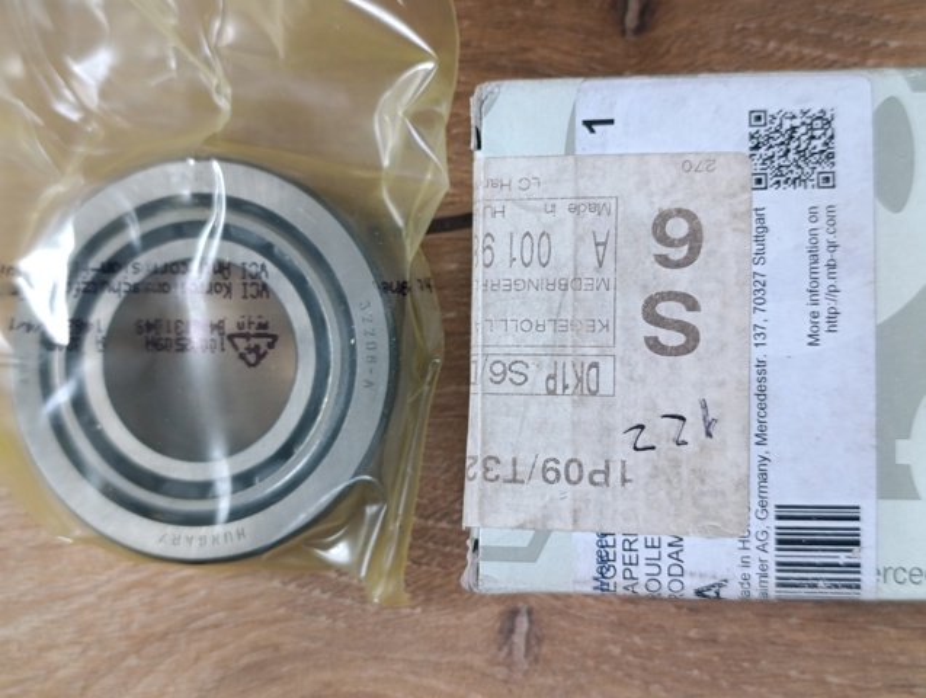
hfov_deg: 41.2
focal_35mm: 46
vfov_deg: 31.6
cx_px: 463
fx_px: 1233
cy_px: 349
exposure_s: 1/50
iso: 1250
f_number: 1.6
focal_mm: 6.14
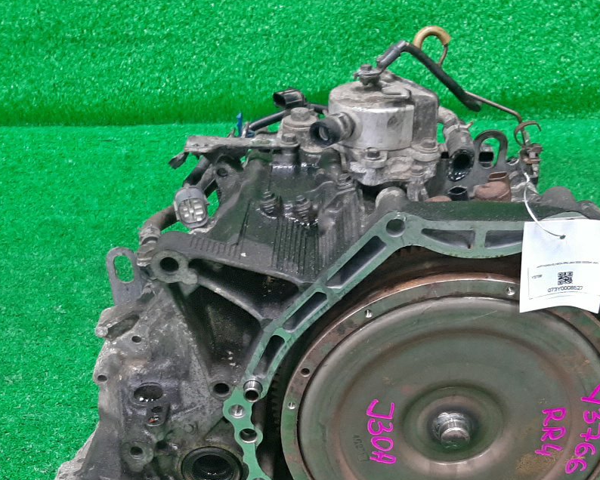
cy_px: 400
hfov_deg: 40.3
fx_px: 817
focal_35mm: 46
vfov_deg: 31.7
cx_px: 316
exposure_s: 1/50
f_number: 1.7
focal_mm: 3.93
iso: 184
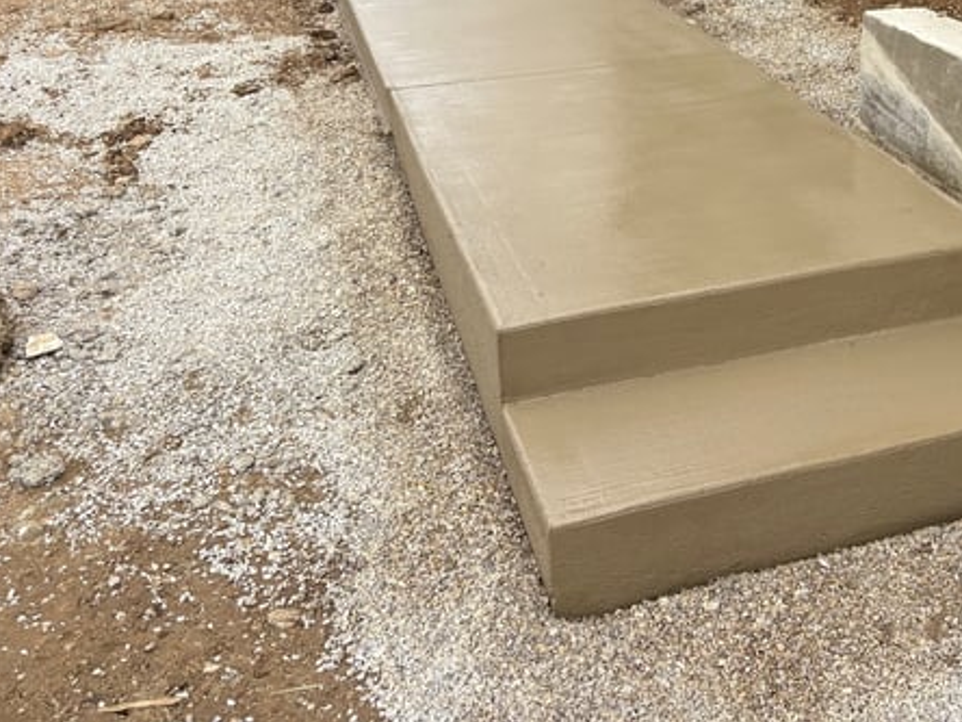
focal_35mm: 45
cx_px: 774
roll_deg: -0.8
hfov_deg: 40.3
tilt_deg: -16.0
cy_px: 100
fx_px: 1251
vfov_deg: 31.0
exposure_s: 1/2075
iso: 50
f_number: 1.6
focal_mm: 5.96
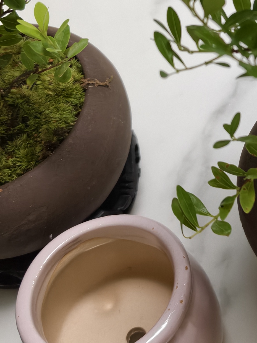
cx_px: 346
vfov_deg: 24.9
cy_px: 37
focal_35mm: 76
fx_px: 752
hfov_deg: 17.9
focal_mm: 5.56
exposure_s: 1/100
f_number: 1.88
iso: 198
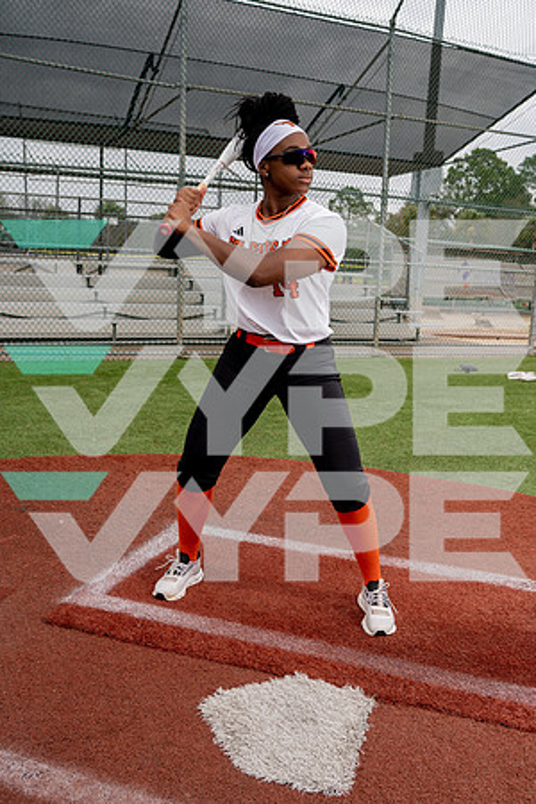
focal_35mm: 35
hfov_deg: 37.9
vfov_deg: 54.4
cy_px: 402
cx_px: 268
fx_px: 782
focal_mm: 35
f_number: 5
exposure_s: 1/250
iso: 64
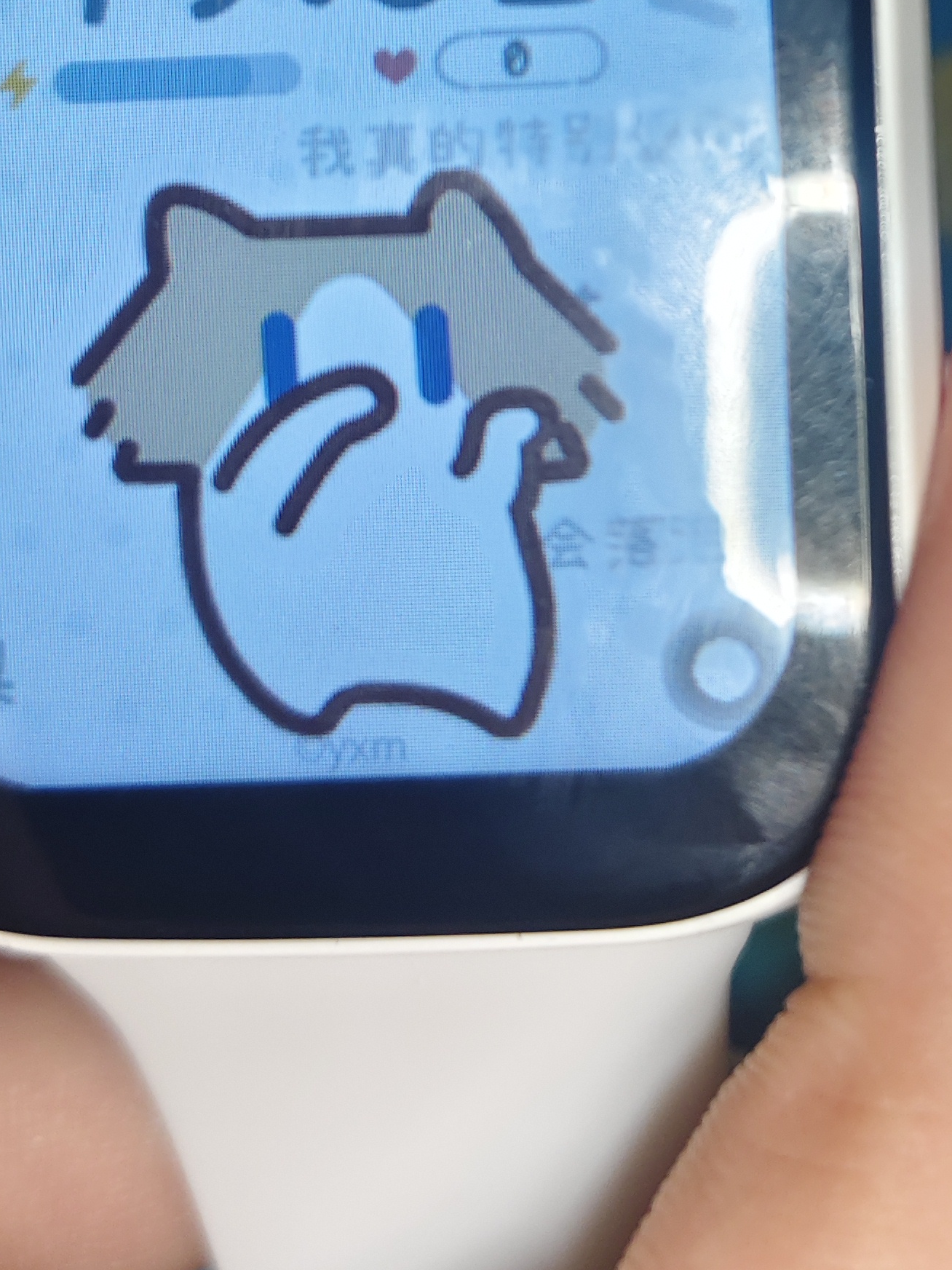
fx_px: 1981
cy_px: 82
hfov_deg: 26.4
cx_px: 805
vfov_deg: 33.3
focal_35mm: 54
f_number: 1.88
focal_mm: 5.56
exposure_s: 1/100
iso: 300
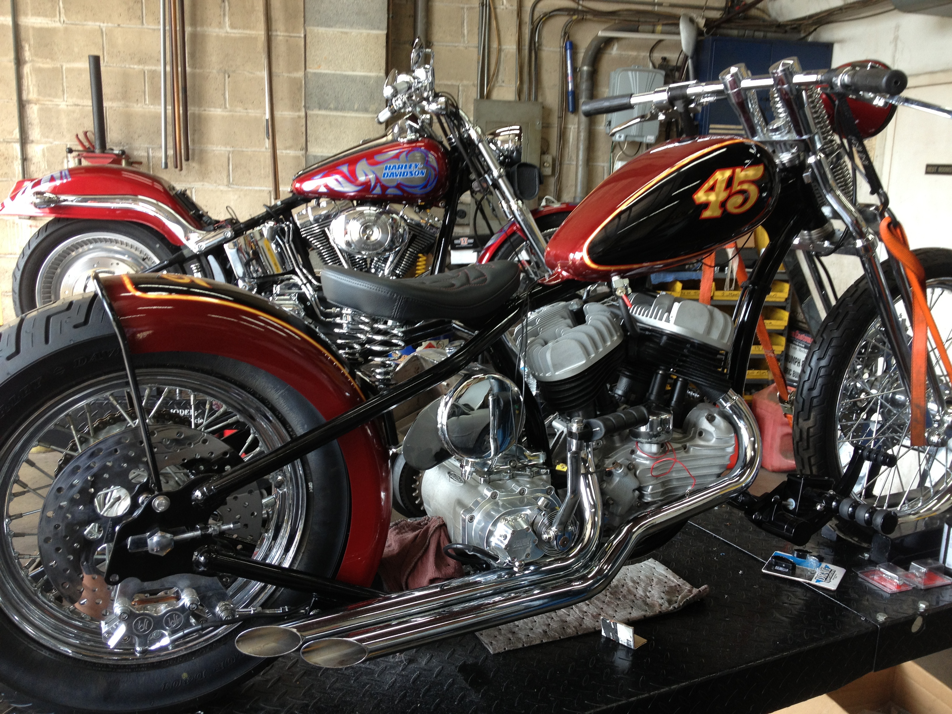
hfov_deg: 52.6
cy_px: 357
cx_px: 476
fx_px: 963
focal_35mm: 35
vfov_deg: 40.7
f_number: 2.4
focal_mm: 4.28
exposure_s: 1/60
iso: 50
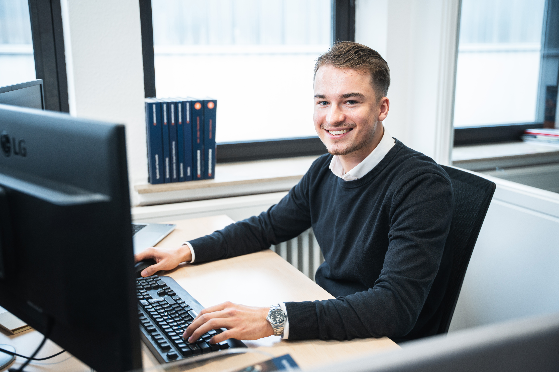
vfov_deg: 33.4
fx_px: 621
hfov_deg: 48.5
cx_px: 280
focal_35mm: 40
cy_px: 186
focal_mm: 40
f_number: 2.8
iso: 640
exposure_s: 1/160
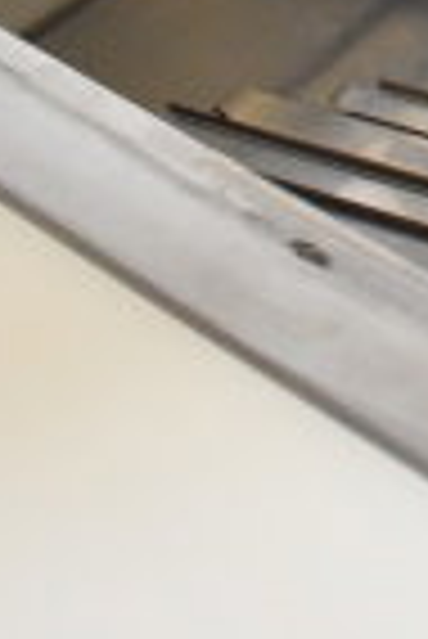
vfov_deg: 16.8
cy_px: -160
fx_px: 2063
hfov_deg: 9.9
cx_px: 1131
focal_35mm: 116
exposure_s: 1/160
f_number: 6.3
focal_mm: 18
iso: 6400
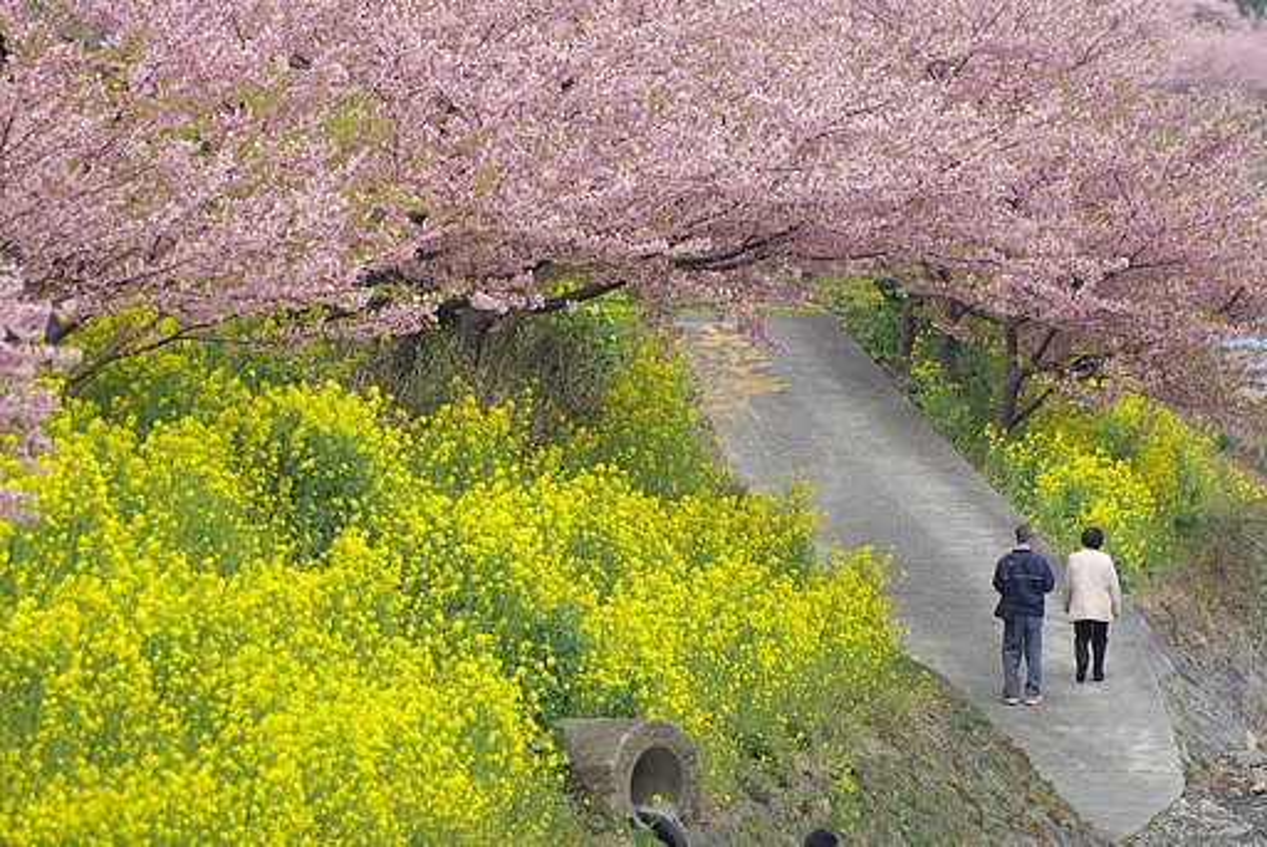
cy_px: 424
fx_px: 10564
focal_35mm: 300
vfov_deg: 4.6
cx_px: 634
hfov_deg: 6.9
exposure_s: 1/640
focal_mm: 200
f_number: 3.2
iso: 200
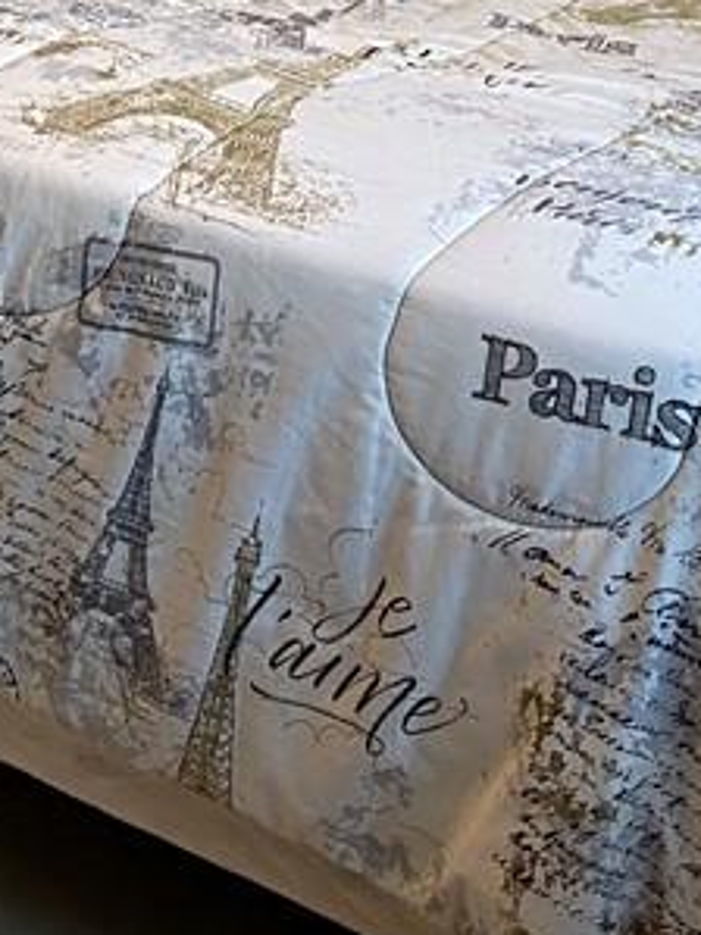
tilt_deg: -11.9
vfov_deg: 20.5
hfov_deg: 16.5
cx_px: 178
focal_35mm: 89
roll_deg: -2.8
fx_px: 2405
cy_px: -203
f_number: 1.8
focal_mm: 4.25
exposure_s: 1/60
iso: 200
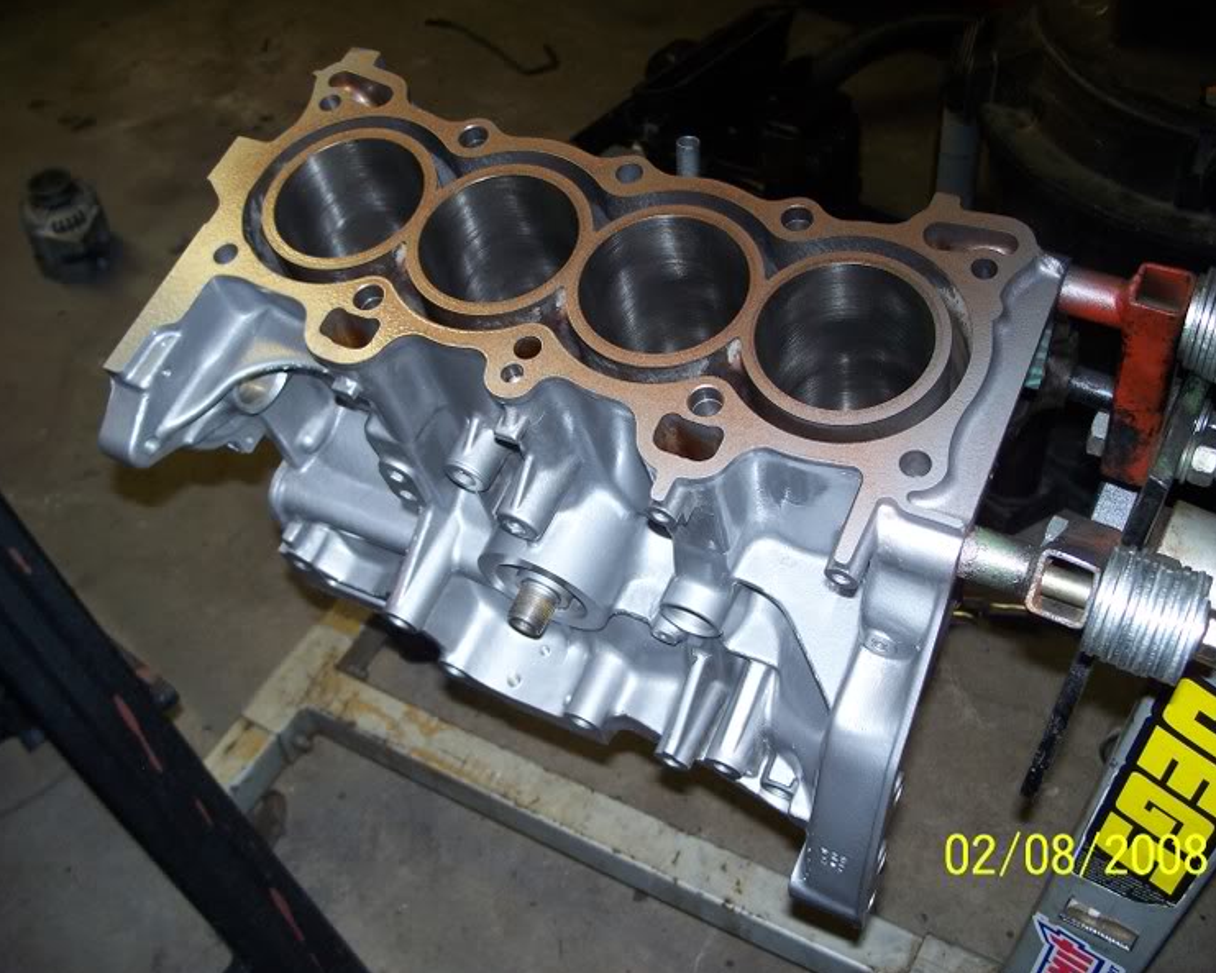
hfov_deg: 46.8
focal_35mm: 39
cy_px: 487
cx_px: 622
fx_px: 1404
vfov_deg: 38.2
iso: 125
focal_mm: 7.8
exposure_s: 1/60
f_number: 2.8
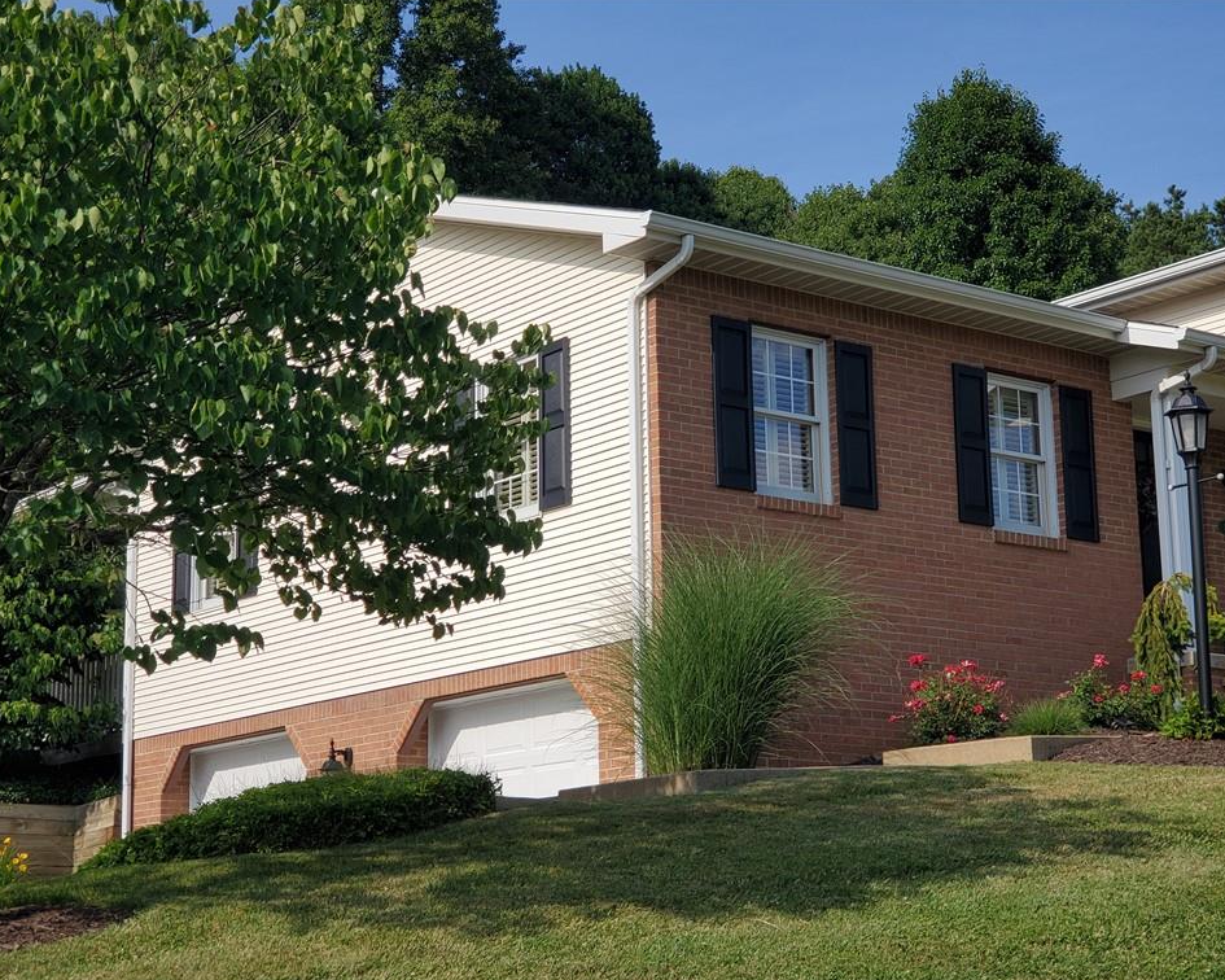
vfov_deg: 27.6
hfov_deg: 34.2
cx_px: 612
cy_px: 494
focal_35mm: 55
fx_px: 1994
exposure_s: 1/1055
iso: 50
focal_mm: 6
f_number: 2.4
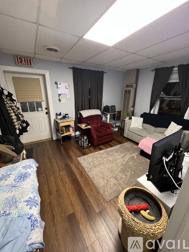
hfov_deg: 89.9
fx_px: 95
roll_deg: -0.1
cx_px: 94
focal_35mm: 13
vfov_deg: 106.2
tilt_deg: -17.5
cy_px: 126
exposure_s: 1/60
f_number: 1.8
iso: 500
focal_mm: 1.57
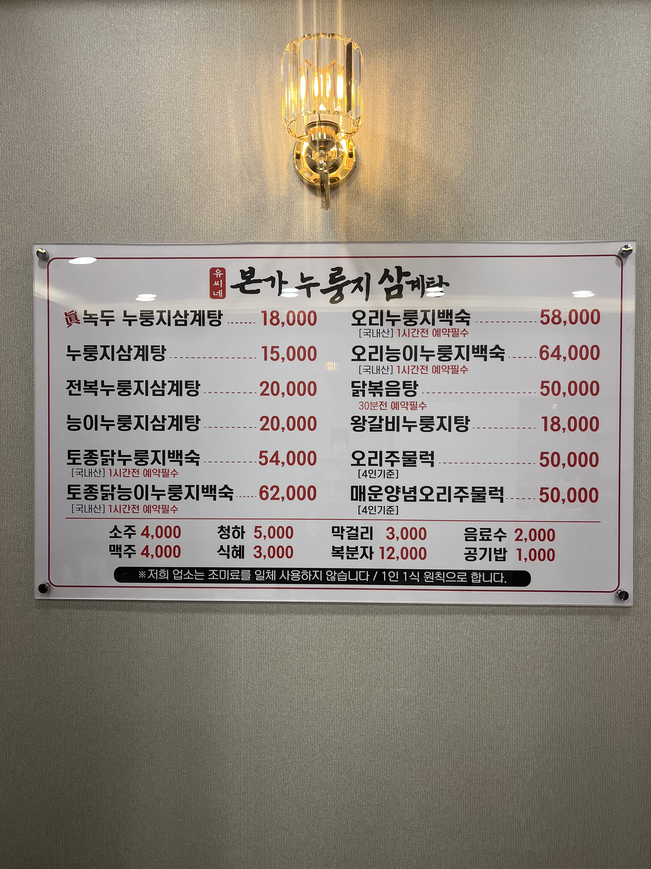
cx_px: 326
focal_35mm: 26
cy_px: 434
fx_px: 652
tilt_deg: -1.2
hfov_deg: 53.1
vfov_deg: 67.3
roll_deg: +0.5
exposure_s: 1/120
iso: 100
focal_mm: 5.1
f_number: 1.6
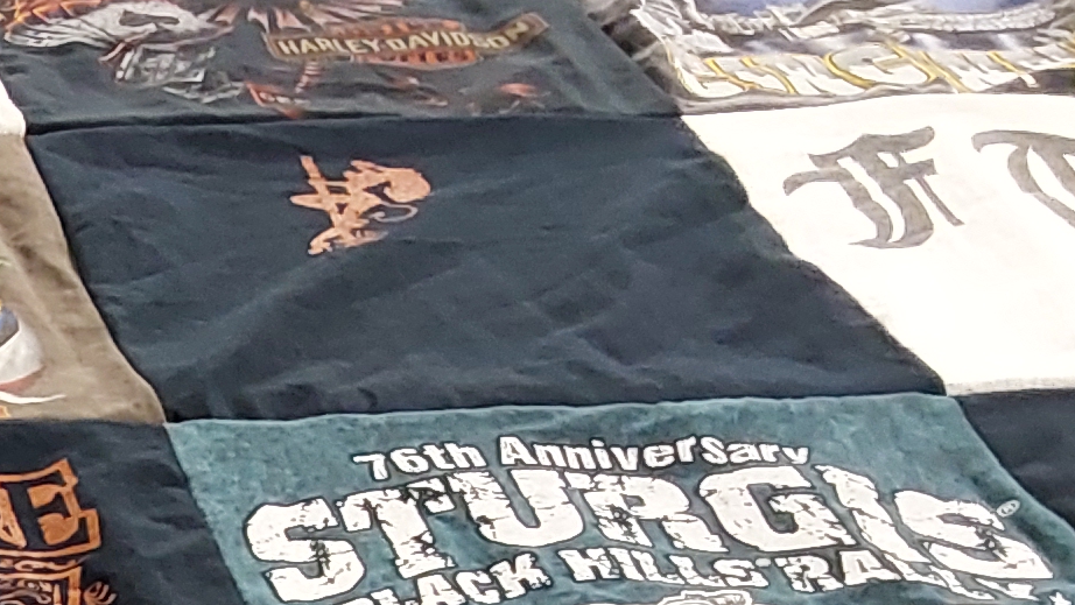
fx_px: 3079
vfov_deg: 10.2
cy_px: 1271
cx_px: -640
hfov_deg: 17.4
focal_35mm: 108
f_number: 1.9
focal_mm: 2.91
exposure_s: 1/60
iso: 200
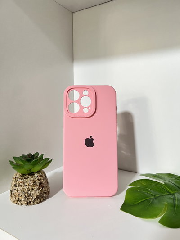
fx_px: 180
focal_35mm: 26
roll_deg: +1.8
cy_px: 120
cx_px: 90
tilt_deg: -6.9
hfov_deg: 53.1
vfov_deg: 67.3
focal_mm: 5.7
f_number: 1.5
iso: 200
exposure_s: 1/60
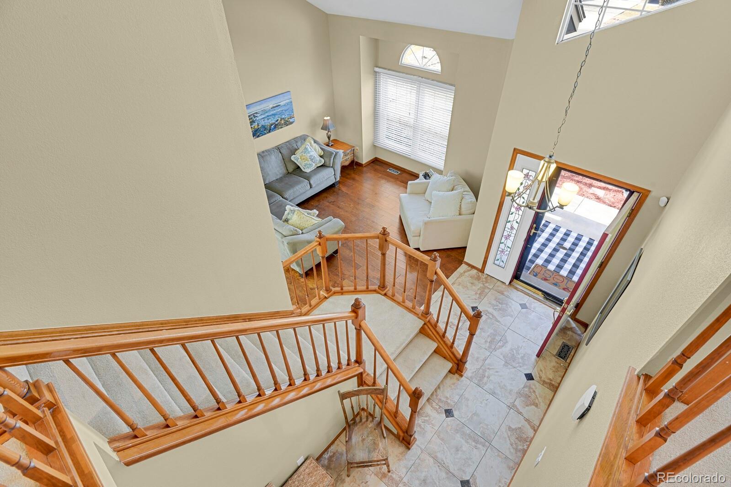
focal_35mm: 17
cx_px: 366
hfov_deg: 93.3
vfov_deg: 70.4
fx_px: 345
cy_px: 244
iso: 250
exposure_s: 2
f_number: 8
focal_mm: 17
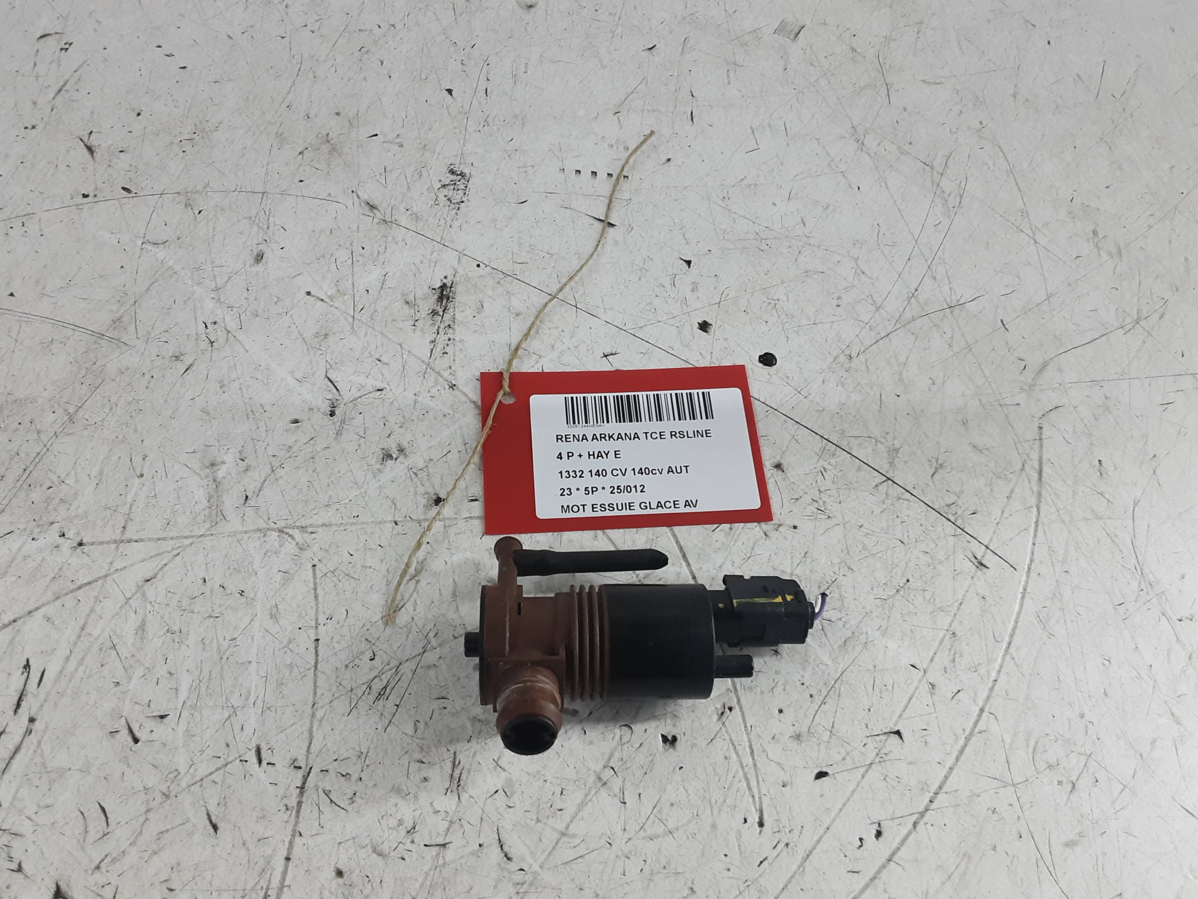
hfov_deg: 63.4
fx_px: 969
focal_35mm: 28
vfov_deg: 49.7
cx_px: 595
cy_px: 461
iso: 100
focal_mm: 2.91
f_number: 1.9
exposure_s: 1/50
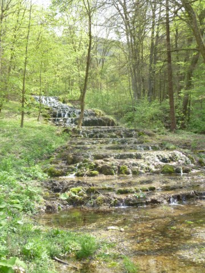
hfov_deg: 36.8
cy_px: 136
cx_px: 102
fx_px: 308
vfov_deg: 47.9
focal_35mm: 39
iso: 200
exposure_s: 1/125
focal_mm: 6.9
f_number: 3.7
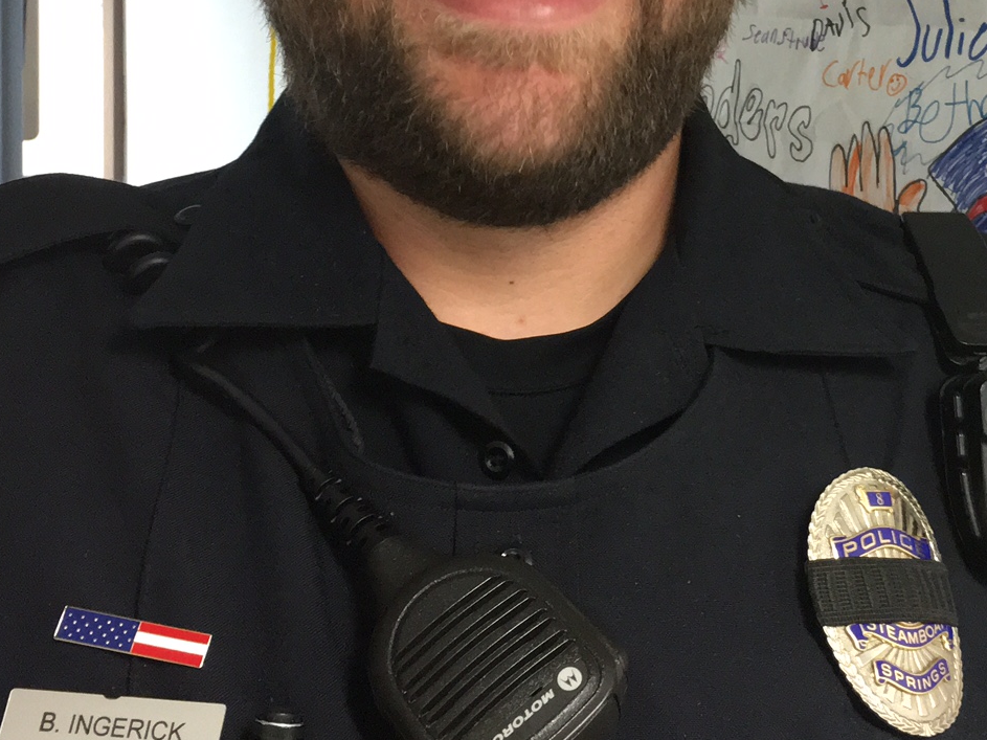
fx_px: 1768
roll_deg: -0.7
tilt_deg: -2.0
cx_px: 692
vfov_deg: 23.0
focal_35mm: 62
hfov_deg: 30.9
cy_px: 67
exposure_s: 1/15
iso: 200
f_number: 2.2
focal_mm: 4.15
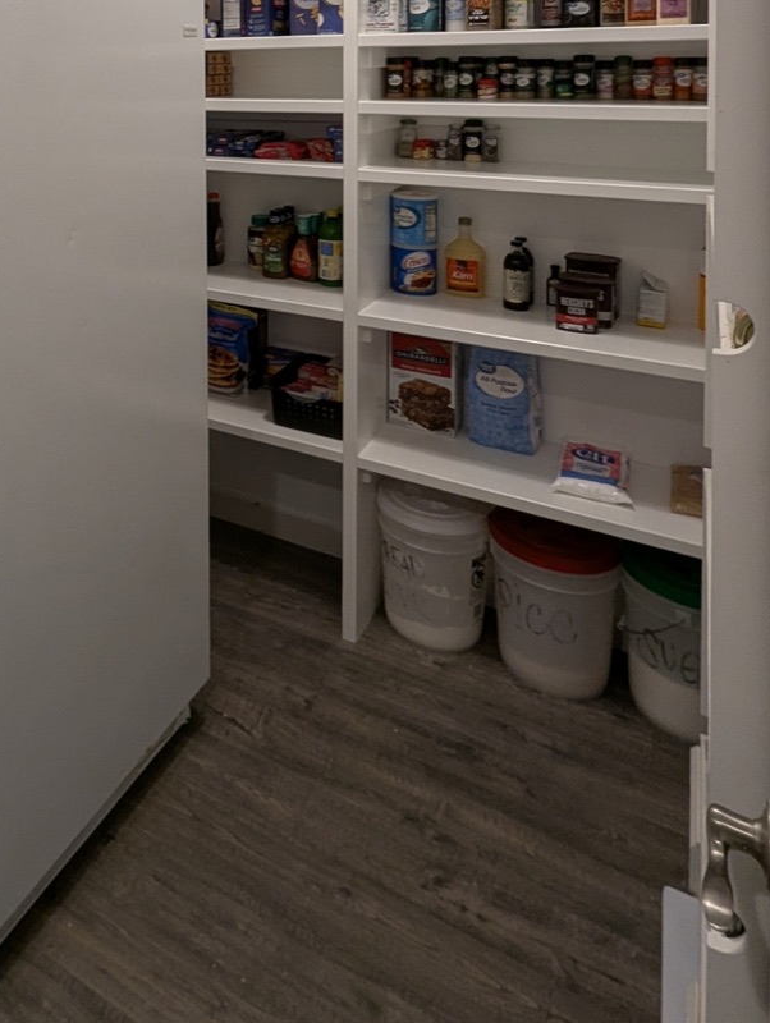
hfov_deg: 48.8
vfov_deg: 56.8
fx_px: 769
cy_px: 82
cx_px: 110
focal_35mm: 26
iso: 43
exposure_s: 1/24
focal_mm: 1.95
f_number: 2.2
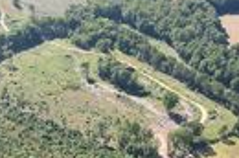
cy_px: 130
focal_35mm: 73
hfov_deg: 27.6
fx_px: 483
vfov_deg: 18.4
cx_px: 81
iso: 100
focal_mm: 8.38
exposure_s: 1/160
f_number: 2.8
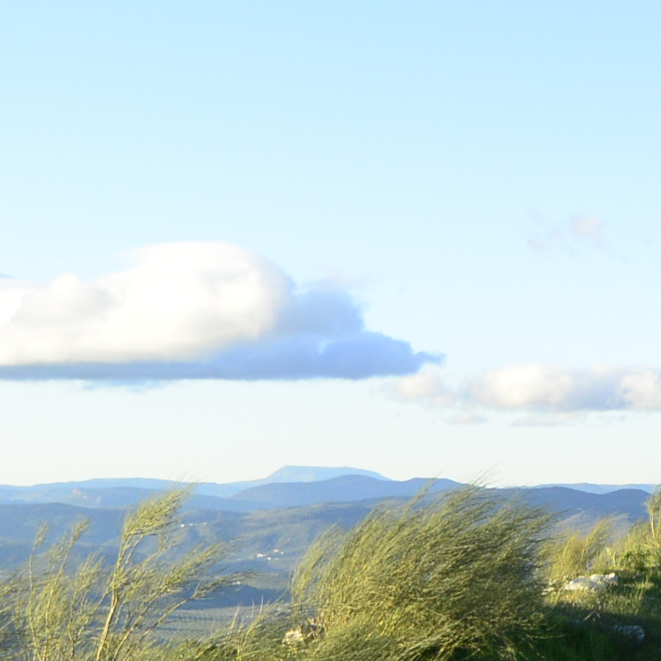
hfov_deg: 14.5
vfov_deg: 16.0
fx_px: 2355
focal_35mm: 109
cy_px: 415
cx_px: 1083
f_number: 5.6
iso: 200
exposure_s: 1/250
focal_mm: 13
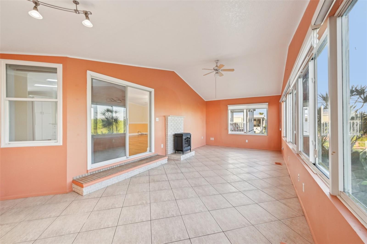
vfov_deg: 81.1
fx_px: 143
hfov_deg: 104.3
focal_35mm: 14
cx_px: 184
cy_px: 122
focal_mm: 14
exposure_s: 1/25
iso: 400
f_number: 8
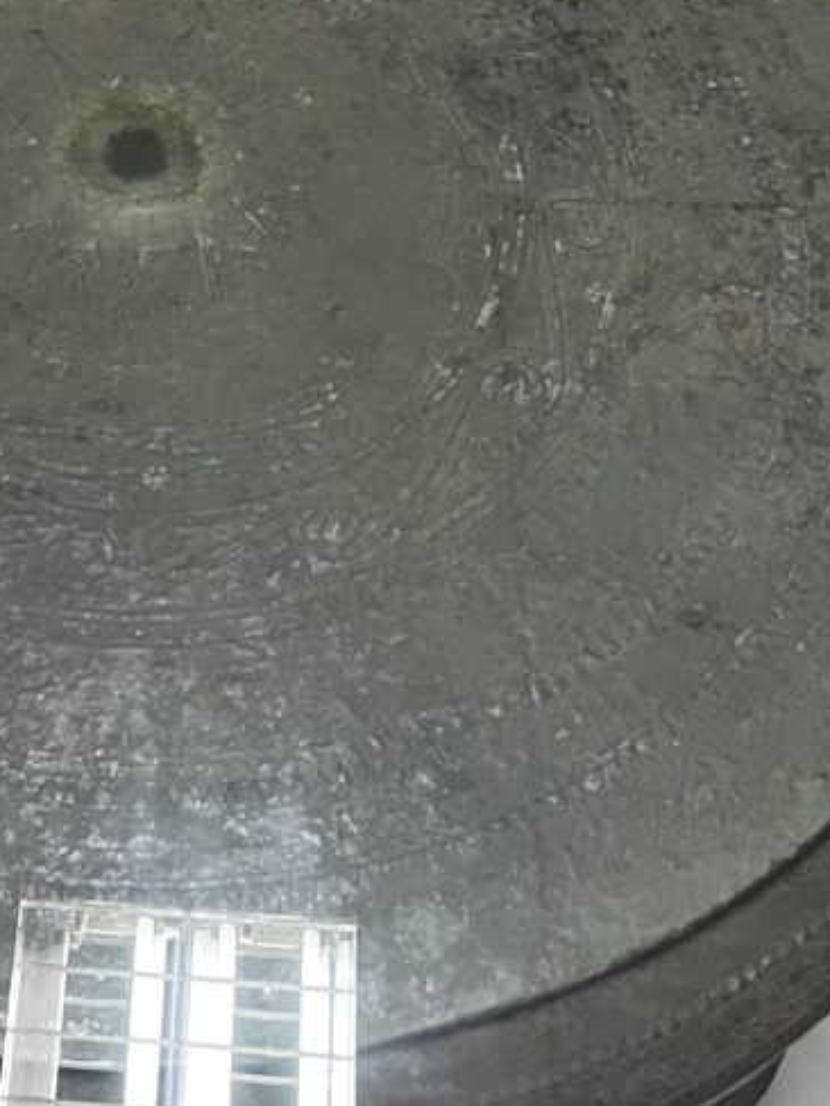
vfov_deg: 29.1
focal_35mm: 64
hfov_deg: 22.4
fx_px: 2046
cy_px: 129
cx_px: 86
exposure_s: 1/50
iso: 320
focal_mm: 5.7
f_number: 1.5
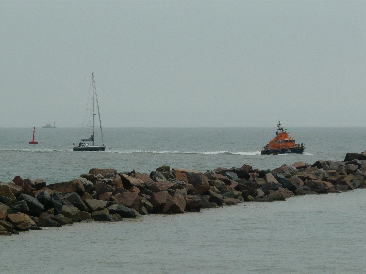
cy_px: 137
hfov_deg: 8.5
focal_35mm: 234
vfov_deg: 6.4
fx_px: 2474
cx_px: 183
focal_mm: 38.4
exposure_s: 1/400
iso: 100
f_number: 8
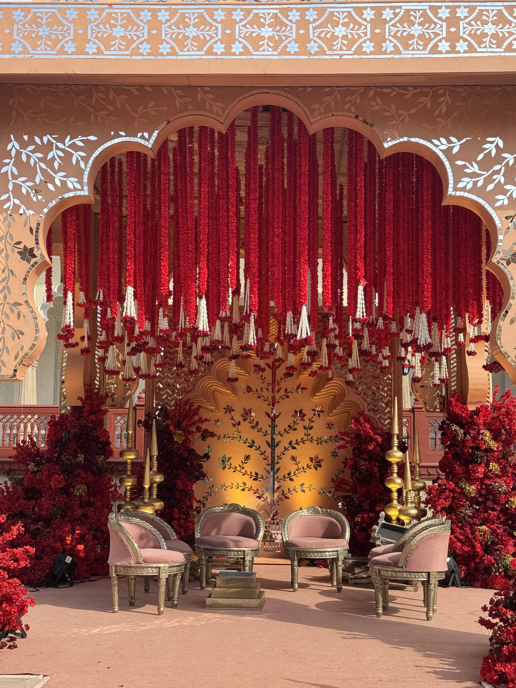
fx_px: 954
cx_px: 258
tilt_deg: +6.4
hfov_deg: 30.3
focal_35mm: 48
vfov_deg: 39.7
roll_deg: -0.8
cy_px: 344
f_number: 1.78
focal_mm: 6.76
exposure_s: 1/1312
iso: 64
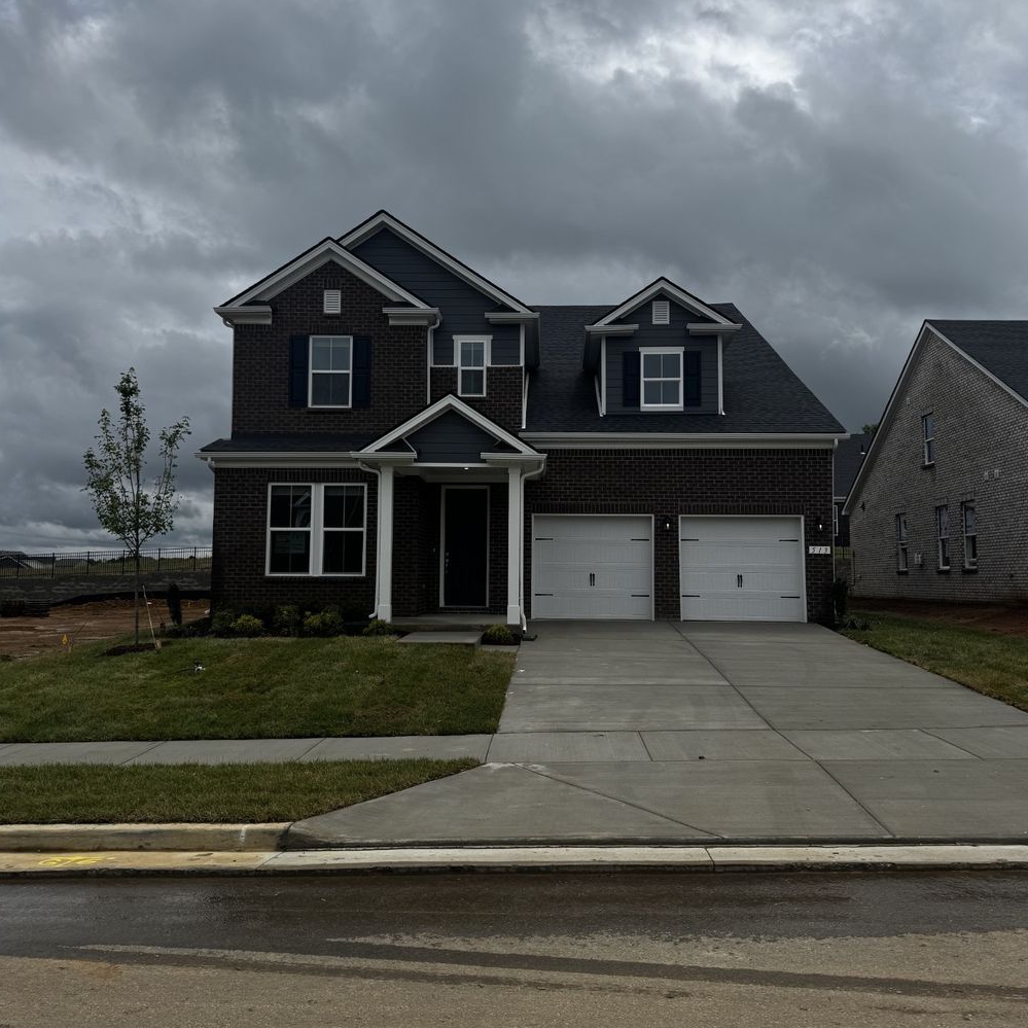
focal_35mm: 29
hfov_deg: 55.6
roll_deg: -0.6
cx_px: 518
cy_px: 486
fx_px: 974
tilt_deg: +4.5
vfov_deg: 55.6
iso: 80
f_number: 1.78
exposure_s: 1/12346
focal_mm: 6.76
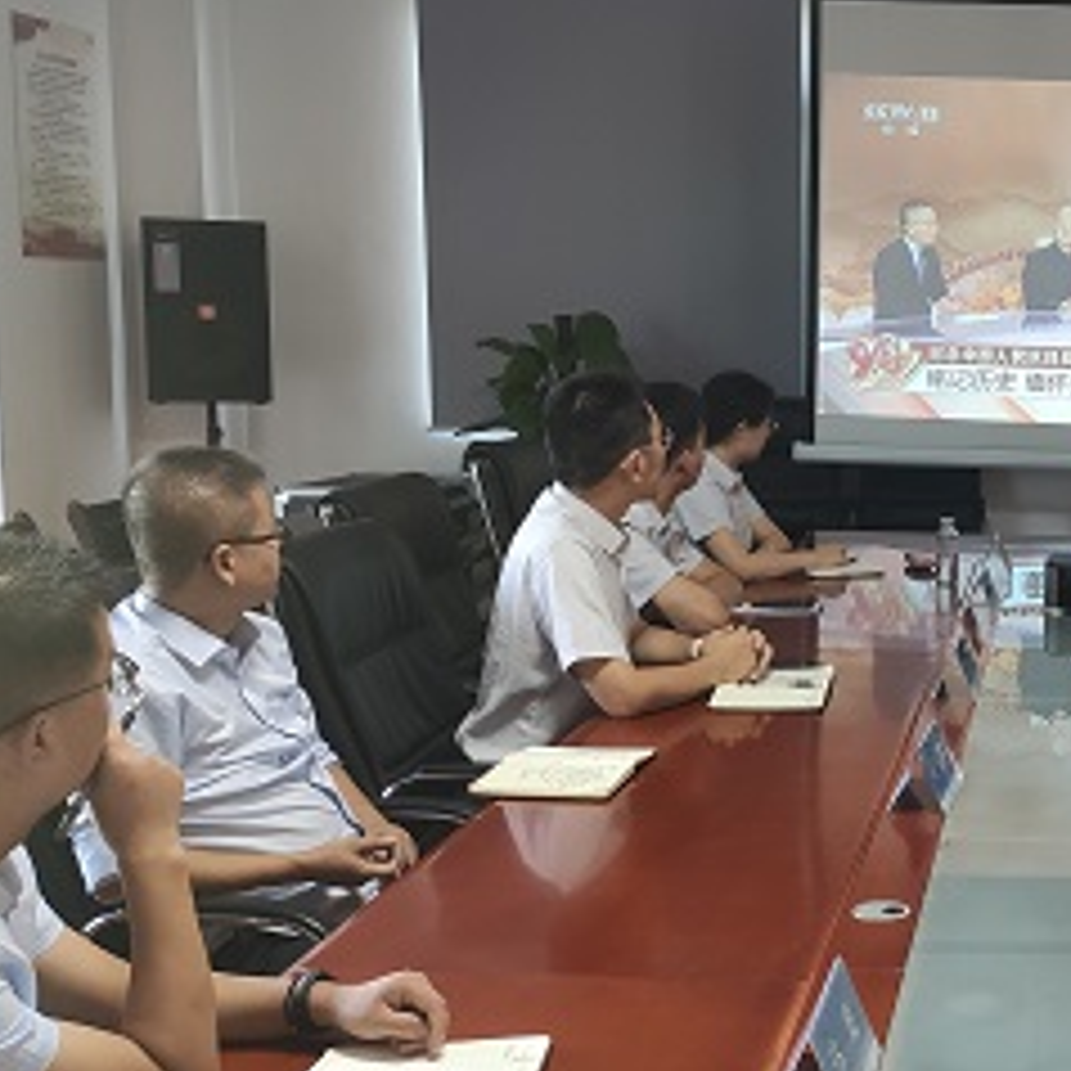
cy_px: 531
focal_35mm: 53
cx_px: 1017
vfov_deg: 32.2
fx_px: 1855
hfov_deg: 30.4
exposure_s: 1/33
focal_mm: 4.77
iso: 385
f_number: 1.75
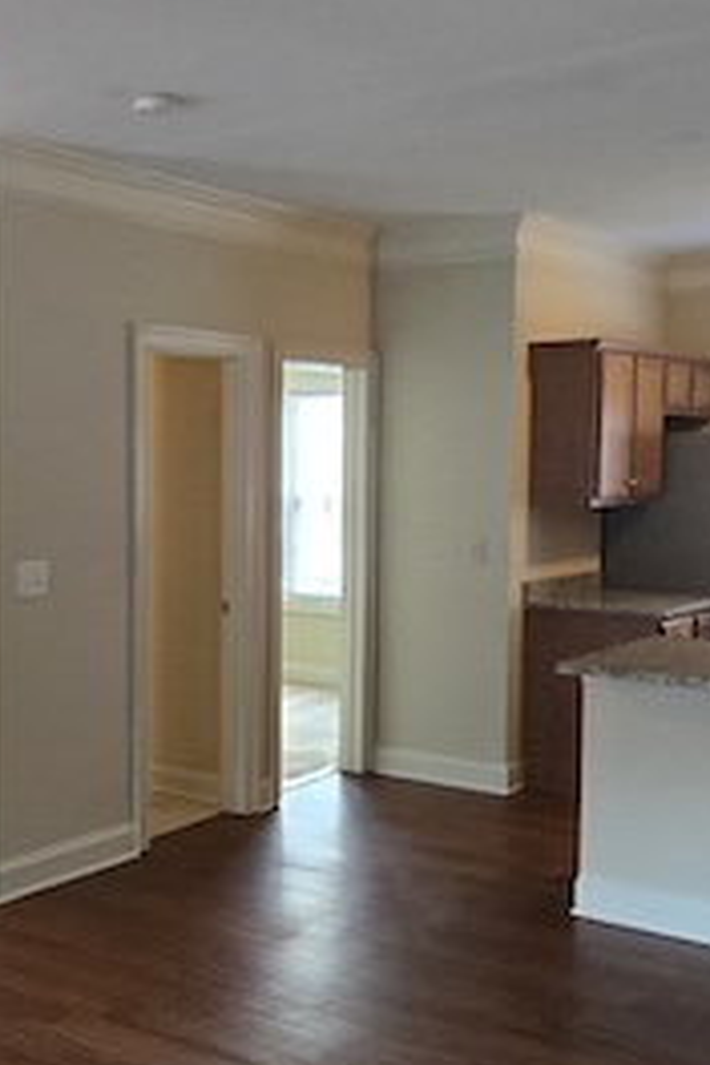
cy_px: 561
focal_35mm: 41
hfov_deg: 30.6
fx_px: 1213
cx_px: 24
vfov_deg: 47.4
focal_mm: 2.2
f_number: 2.2
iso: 640
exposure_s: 1/60
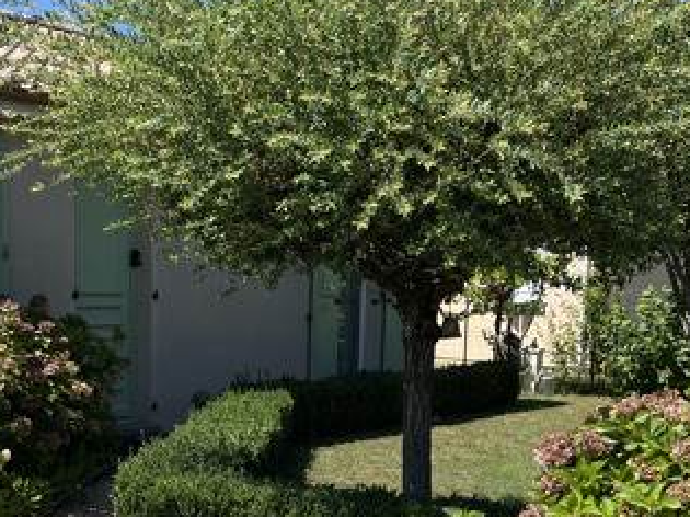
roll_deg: +1.5
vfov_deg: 21.8
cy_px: 456
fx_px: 1315
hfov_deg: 29.2
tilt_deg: -7.3
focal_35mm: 66
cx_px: 226
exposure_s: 1/3049
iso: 50
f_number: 1.6
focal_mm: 5.1
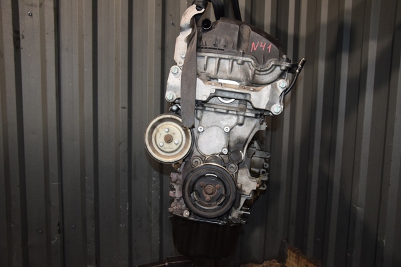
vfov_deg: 39.9
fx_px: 367
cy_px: 134
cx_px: 200
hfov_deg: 57.2
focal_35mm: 33
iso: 800
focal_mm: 22
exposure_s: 1/60
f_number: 5
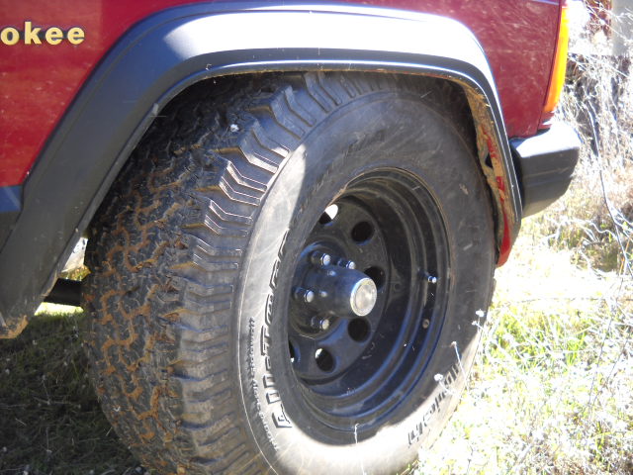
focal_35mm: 41
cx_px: 316
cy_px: 238
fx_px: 750
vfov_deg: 35.1
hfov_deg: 45.8
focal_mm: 6.72
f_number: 3.1
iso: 64
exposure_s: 1/60
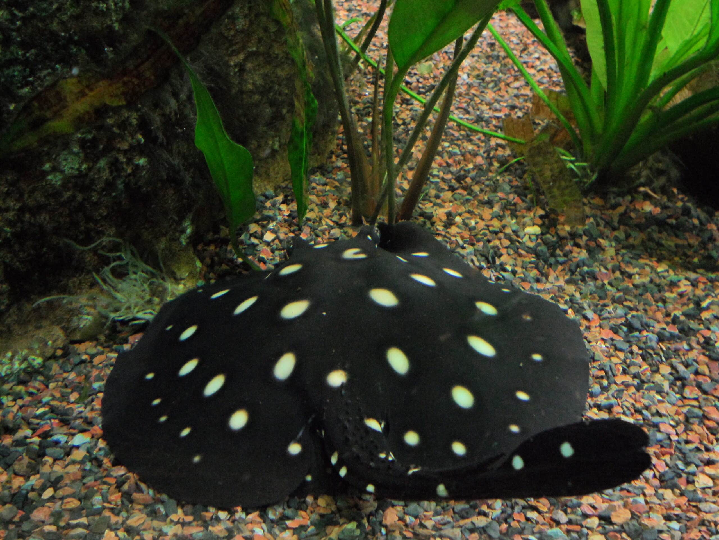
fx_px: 665
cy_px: 270
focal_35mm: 32
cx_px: 360
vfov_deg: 44.2
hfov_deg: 56.8
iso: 640
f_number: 3.7
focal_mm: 5.7
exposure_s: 1/8
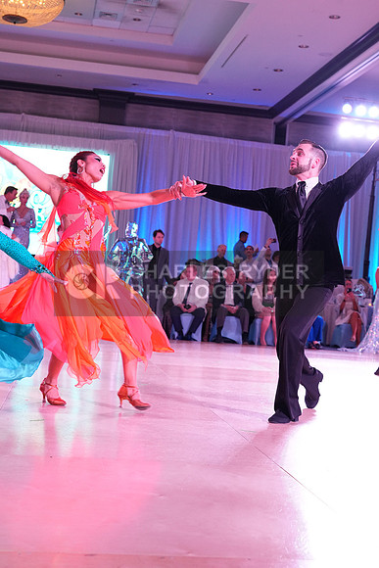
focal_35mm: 51
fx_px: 805
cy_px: 284
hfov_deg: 26.5
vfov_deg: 38.9
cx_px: 190
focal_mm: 51
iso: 2500
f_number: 5
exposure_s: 1/250
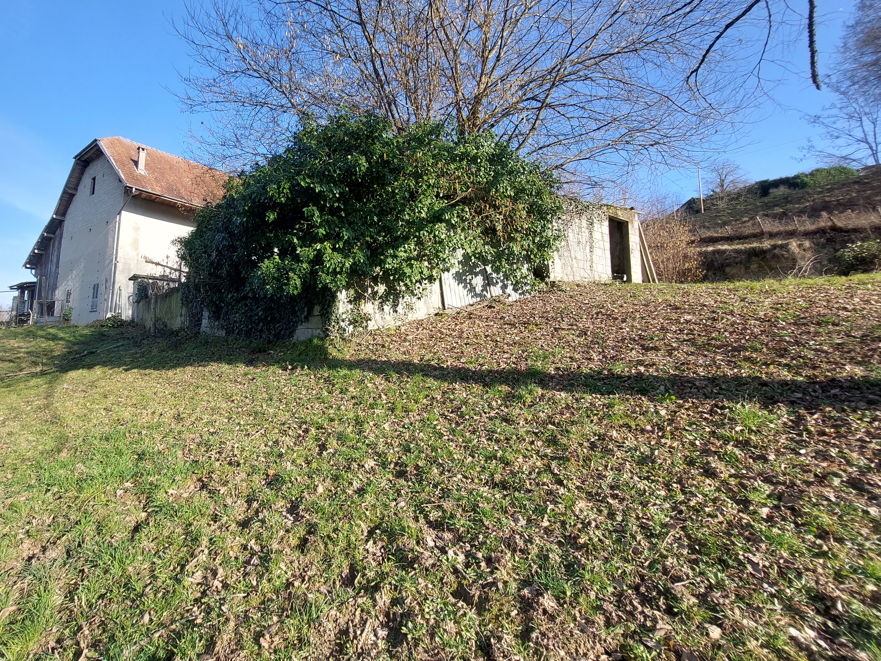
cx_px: 345
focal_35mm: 16
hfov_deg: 93.1
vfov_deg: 77.9
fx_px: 407
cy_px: 297
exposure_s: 1/599
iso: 50
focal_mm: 1.74
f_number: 2.2
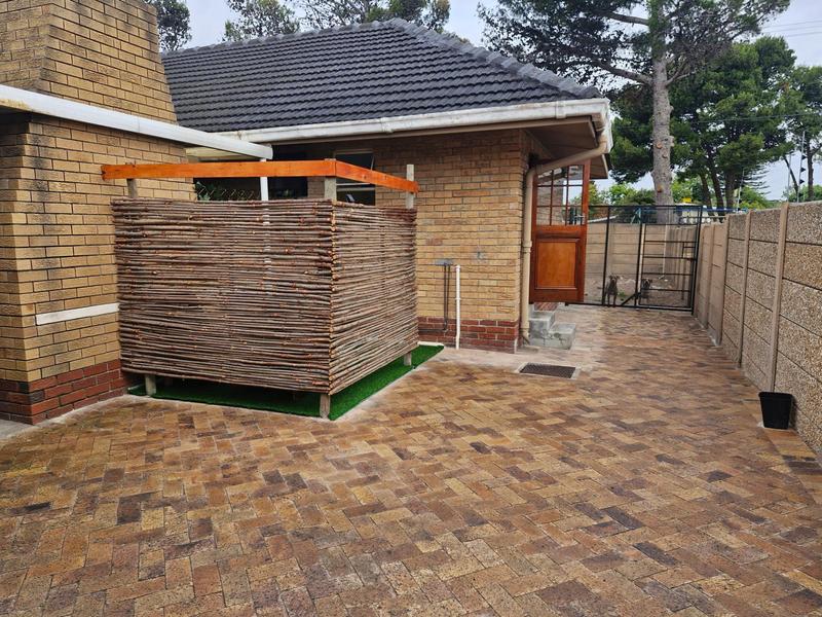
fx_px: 546
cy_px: 308
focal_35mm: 23
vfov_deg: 58.9
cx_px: 411
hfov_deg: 73.9
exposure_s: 1/193
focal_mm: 5.54
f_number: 1.8
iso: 50
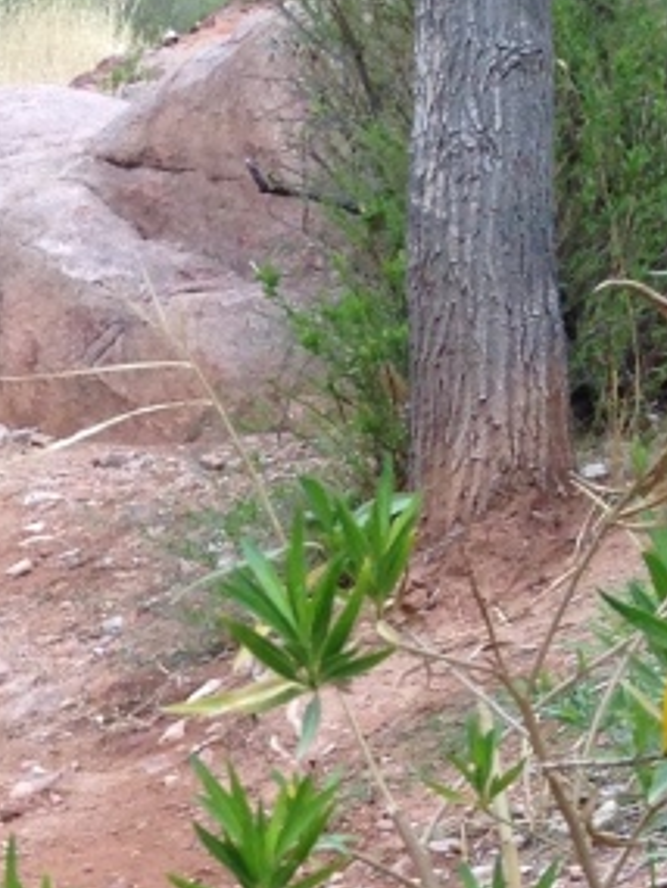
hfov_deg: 8.7
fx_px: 4056
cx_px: -807
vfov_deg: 12.0
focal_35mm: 158
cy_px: 1285
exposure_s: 1/288
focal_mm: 4.12
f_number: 2.4
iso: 50
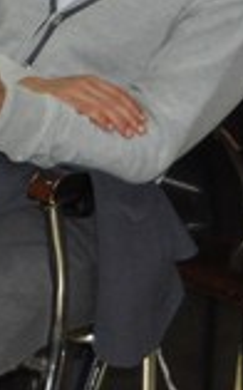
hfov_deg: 6.3
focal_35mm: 193
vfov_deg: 10.7
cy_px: -71
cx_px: -476
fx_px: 2048
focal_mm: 31
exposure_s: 1/60
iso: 800
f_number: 4.2
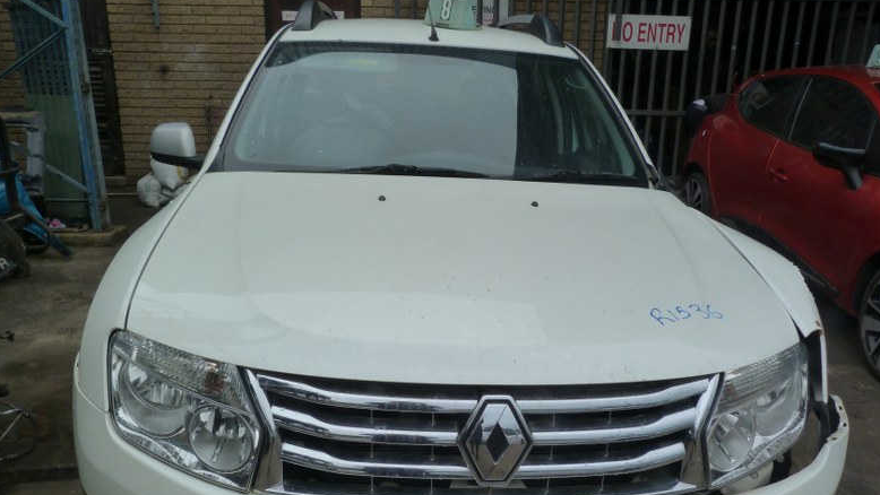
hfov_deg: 67.9
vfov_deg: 41.3
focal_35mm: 28
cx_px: 449
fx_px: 653
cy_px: 305
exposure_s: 1/250
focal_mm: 4.5
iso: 125
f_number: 5.6
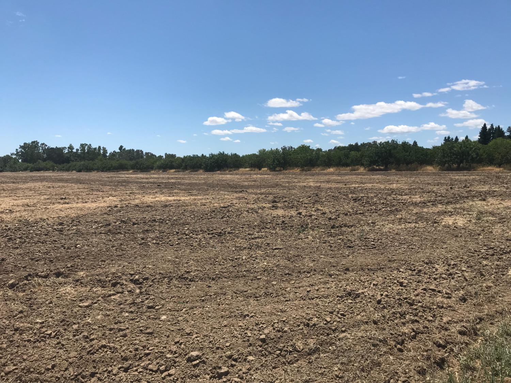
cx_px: 256
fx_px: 413
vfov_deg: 49.7
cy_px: 192
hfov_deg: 63.4
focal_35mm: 28
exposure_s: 1/3425
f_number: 1.8
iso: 20
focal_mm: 3.99
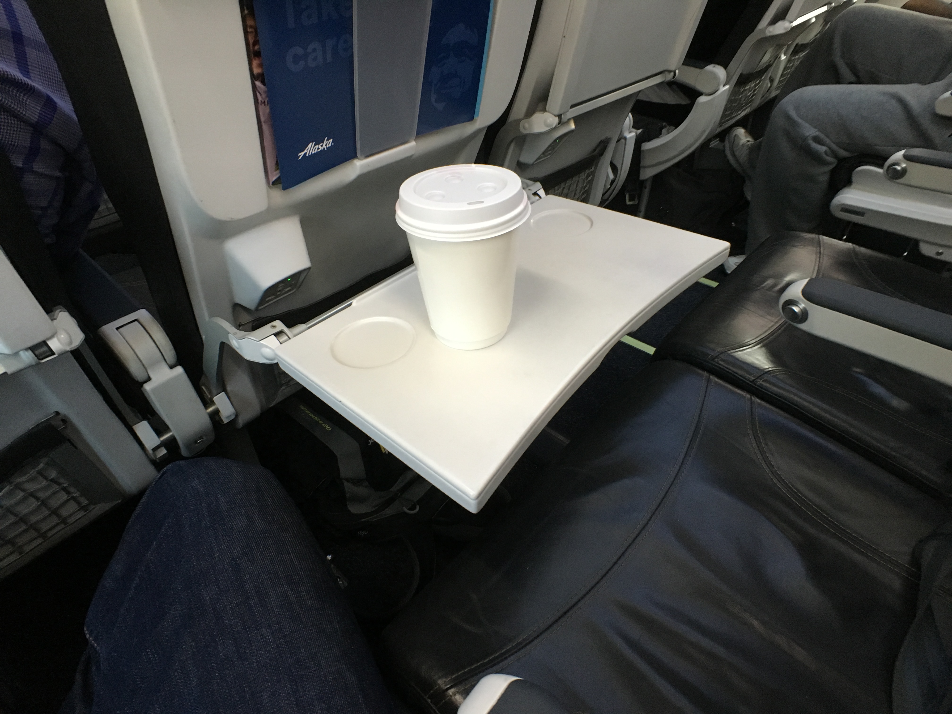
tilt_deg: -39.9
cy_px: 357
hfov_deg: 61.7
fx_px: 798
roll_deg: +2.5
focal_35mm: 29
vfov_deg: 48.2
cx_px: 476
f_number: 2.2
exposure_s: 1/24
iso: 200
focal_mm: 4.15
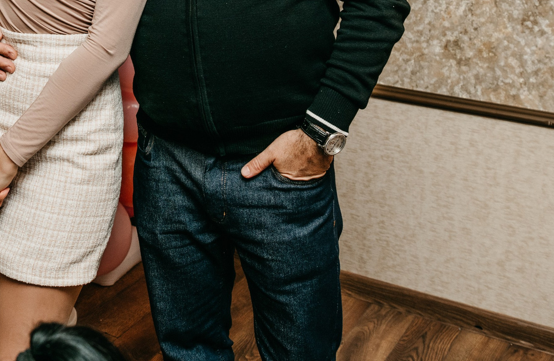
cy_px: -59
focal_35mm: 65
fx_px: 993
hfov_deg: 30.3
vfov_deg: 19.5
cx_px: 96
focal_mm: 27
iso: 125
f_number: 4
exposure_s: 1/160
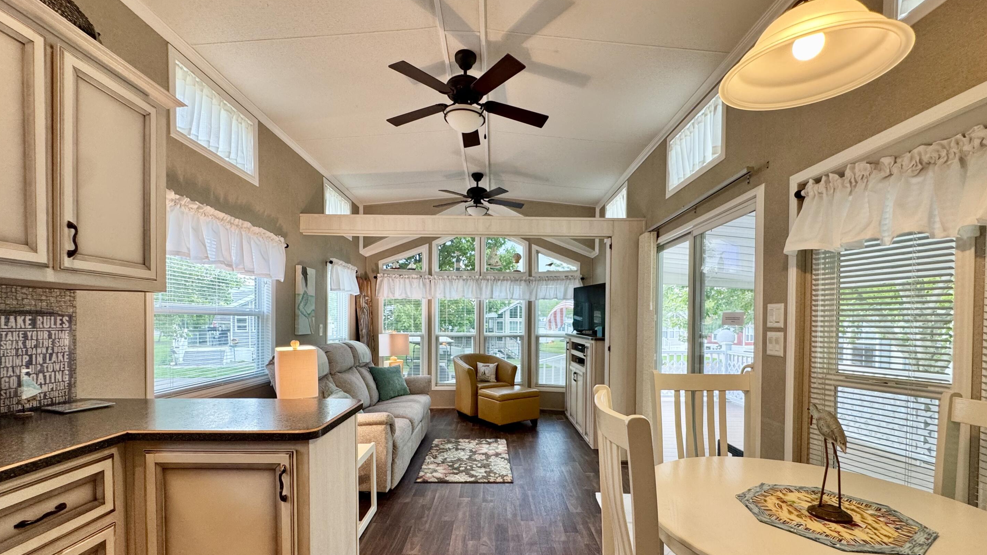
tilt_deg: -1.8
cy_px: 334
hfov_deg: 99.4
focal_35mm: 16
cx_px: 497
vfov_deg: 66.4
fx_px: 419
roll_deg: -0.9
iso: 160
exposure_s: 1/120
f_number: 2.2
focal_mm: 2.22
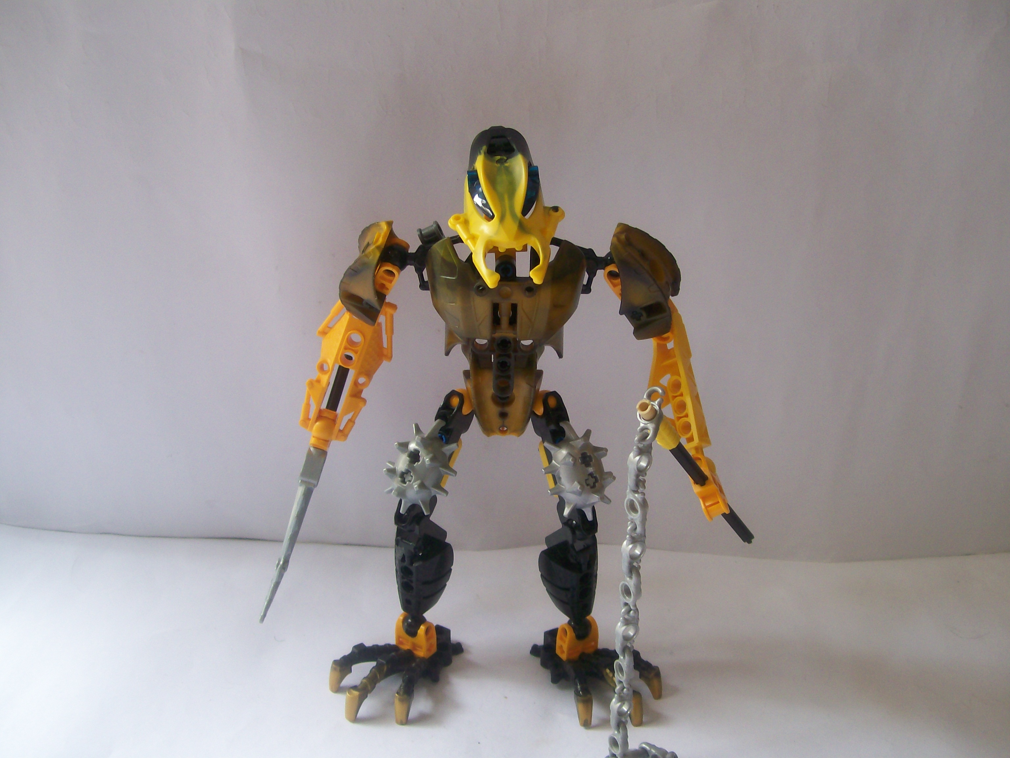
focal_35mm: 36
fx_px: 1050
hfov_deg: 51.4
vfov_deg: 39.7
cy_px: 379
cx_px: 505
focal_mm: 6
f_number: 2.7
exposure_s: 1/76.4
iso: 80
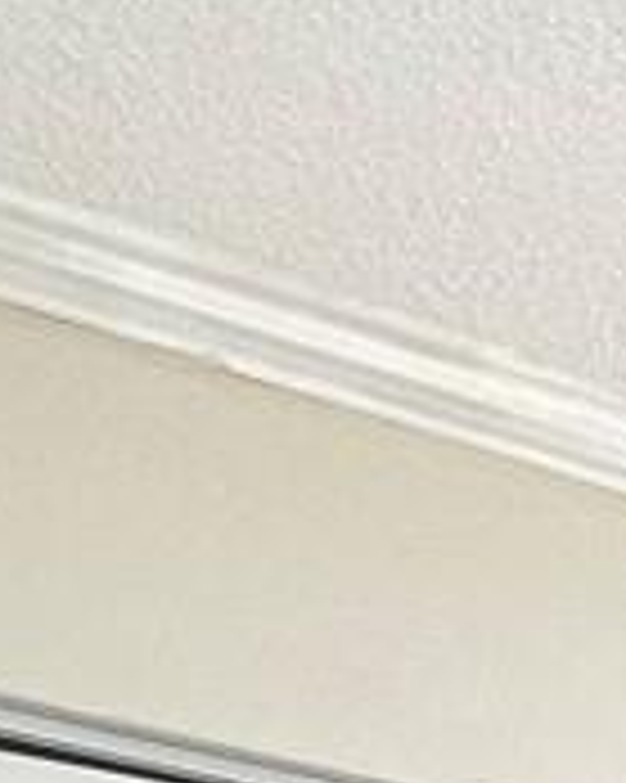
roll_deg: +0.0
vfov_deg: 11.7
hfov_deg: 10.2
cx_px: 1630
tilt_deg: +0.1
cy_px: 2034
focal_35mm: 126
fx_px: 2921
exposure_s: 1/160
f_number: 2.2
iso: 40
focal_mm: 2.22
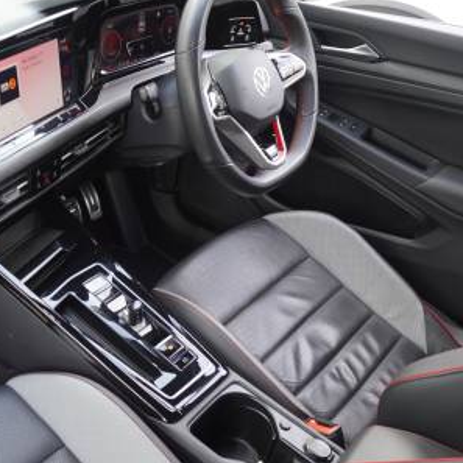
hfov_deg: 36.5
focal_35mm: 44
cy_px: 248
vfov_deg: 38.3
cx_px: 65
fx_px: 666
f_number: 4
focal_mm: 16
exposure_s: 1/60
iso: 400
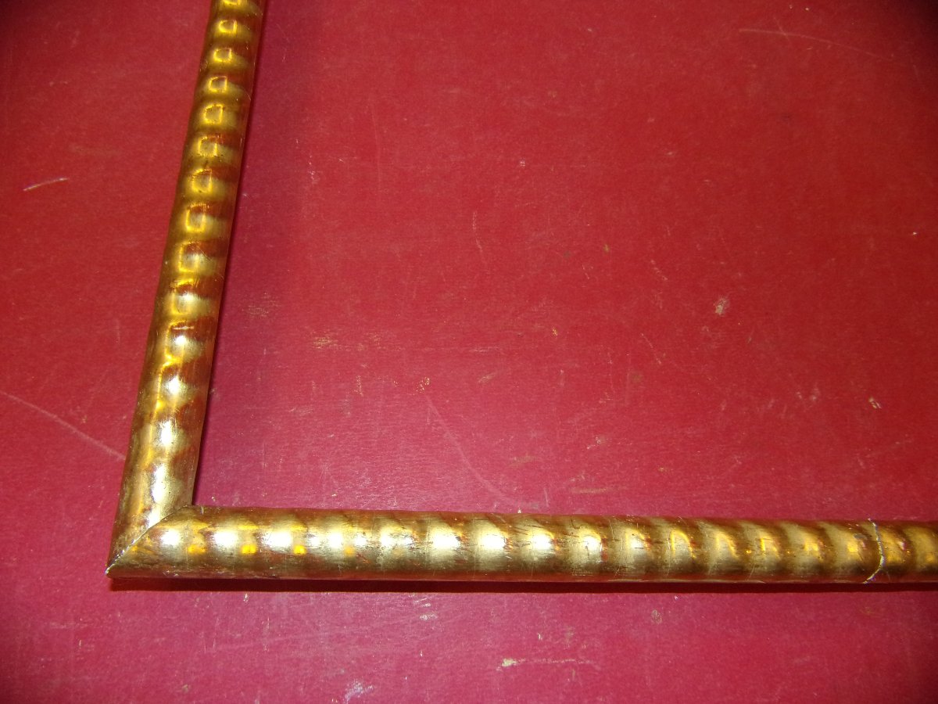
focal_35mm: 25
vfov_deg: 54.9
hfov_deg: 69.4
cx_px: 469
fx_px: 677
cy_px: 352
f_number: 3.5
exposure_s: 1/34
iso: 160
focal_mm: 4.5
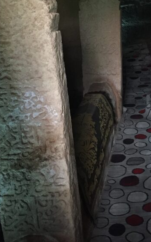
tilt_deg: -15.9
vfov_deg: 36.1
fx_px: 369
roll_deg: +4.4
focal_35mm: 56
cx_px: 132
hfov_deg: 22.6
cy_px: 93
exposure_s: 1/25
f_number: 2.2
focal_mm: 4.15
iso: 250
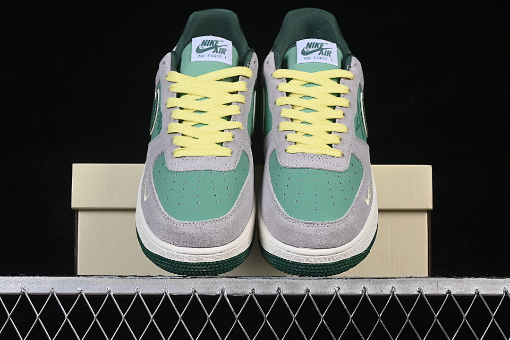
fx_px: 1062
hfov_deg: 27.0
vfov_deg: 18.2
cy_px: 170
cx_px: 255
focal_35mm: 75
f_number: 8
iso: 160
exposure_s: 1/80
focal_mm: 50
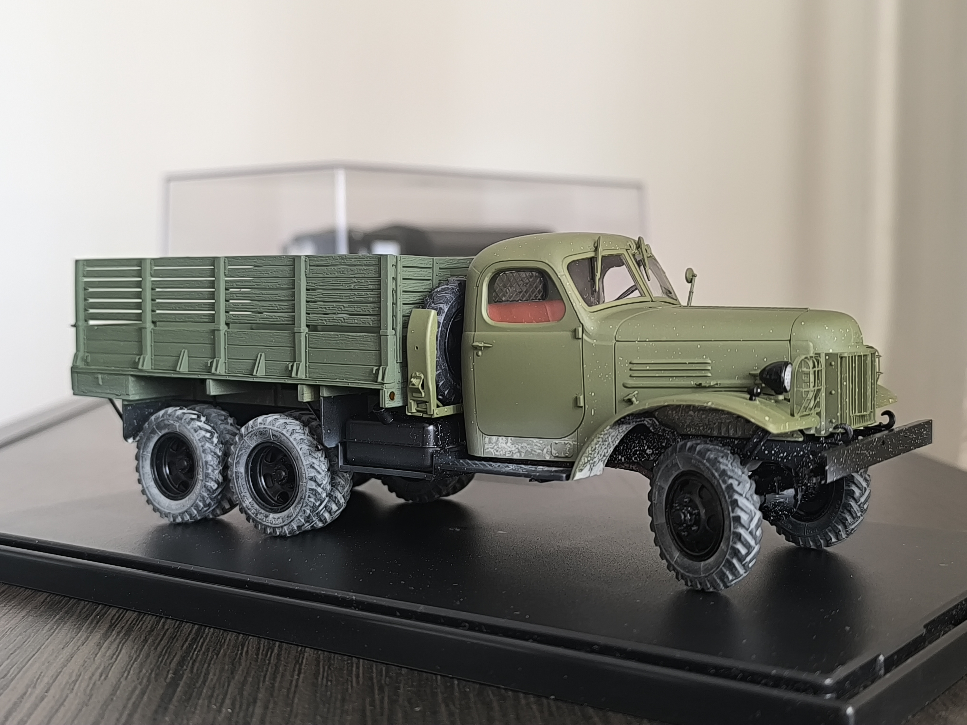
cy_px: 362
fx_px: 1285
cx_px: 484
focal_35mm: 46
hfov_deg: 41.2
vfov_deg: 31.5
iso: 1000
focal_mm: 6.14
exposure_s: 1/33.3
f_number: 1.65
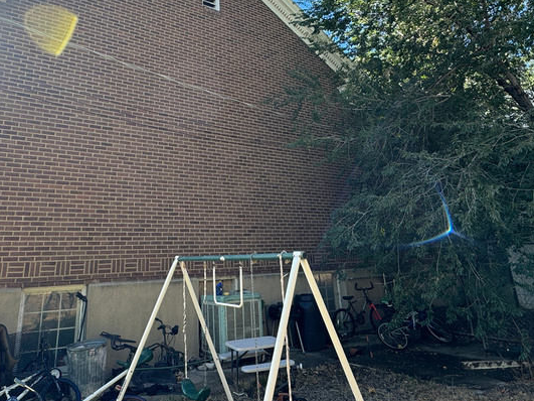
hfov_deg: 64.9
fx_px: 416
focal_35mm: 27
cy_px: 118
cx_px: 223
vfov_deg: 49.9
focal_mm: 2.22
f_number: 2.2
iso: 40
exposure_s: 1/260
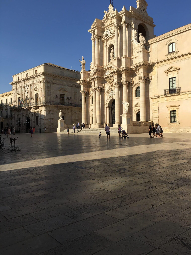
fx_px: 213
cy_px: 128
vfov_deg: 61.7
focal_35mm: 29
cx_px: 96
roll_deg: +0.7
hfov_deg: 48.2
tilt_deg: +0.8
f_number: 2.2
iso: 25
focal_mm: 4.15
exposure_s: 1/2198
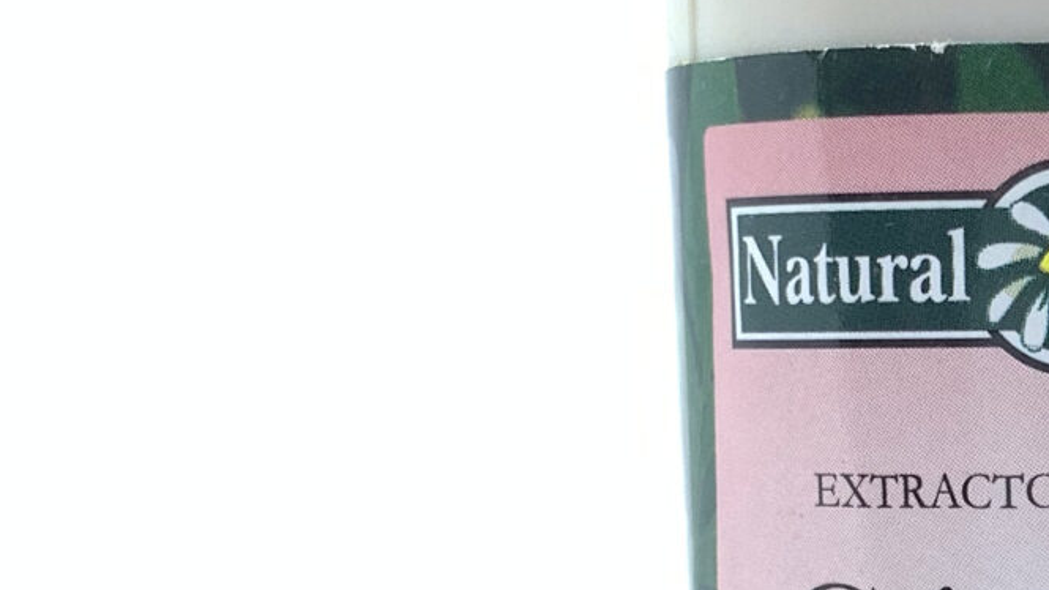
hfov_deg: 18.7
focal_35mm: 109
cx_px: 1205
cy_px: 685
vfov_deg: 10.9
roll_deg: +0.4
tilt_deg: -6.0
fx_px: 3032
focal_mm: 4.25
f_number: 1.8
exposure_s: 1/135
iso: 25
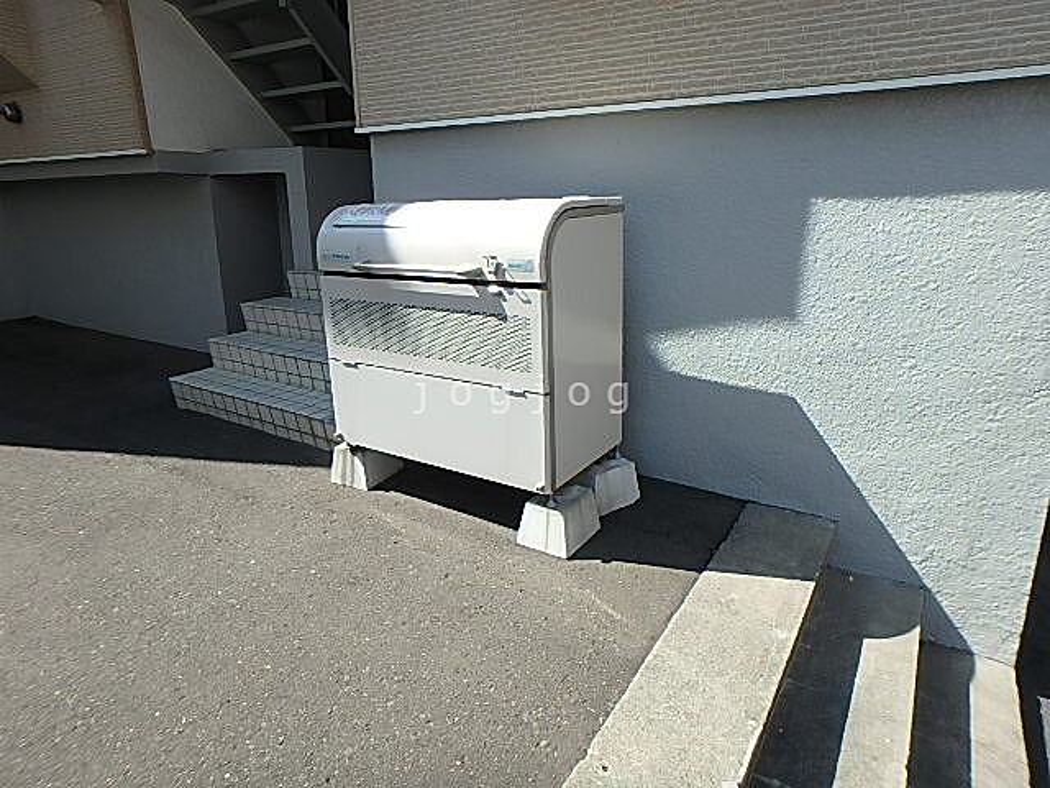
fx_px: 637
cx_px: 525
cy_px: 394
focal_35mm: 21
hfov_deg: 79.0
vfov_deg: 63.4
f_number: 3.5
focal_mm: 3.7
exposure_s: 1/640
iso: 125
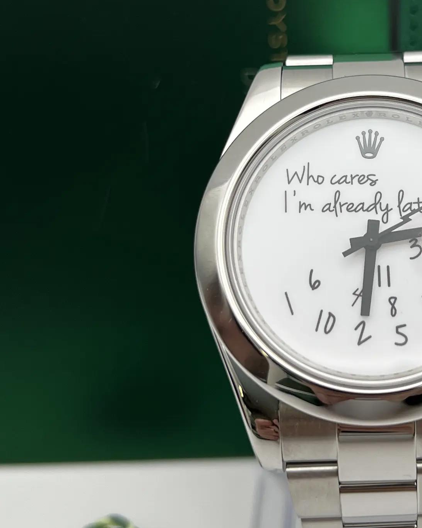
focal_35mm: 75
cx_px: 368
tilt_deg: -32.9
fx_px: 1171
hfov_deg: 20.1
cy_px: 141
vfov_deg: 25.1
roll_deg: +0.1
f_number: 1.5
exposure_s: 1/421
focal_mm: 5.7
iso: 50
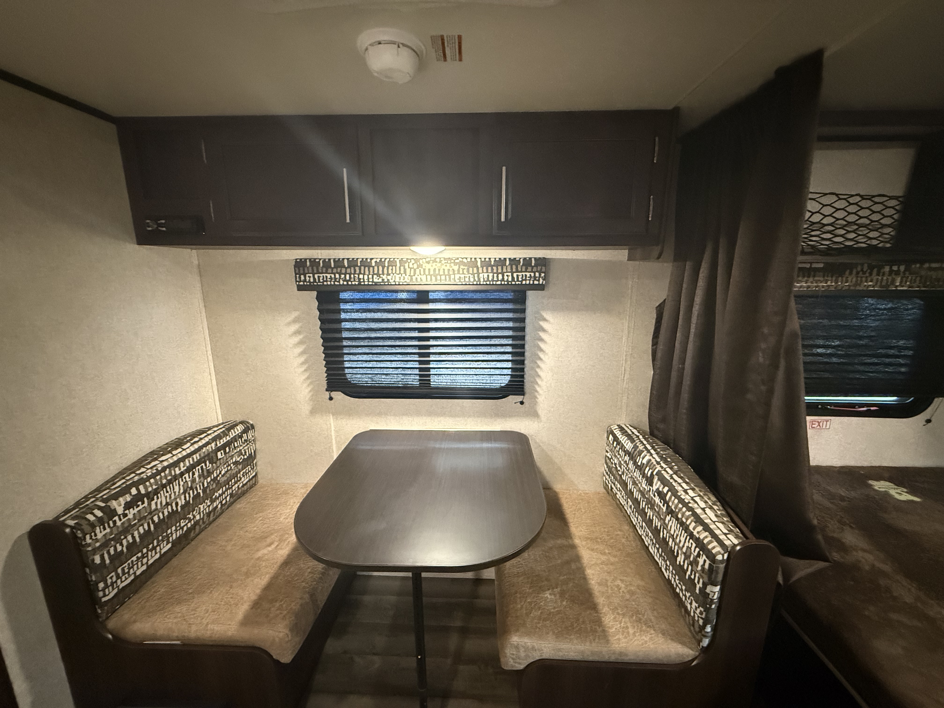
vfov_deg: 85.7
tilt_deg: -10.4
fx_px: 382
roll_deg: -1.0
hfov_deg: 102.1
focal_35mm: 14
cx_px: 472
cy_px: 354
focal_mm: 2.22
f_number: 2.2
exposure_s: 1/60
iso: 1250
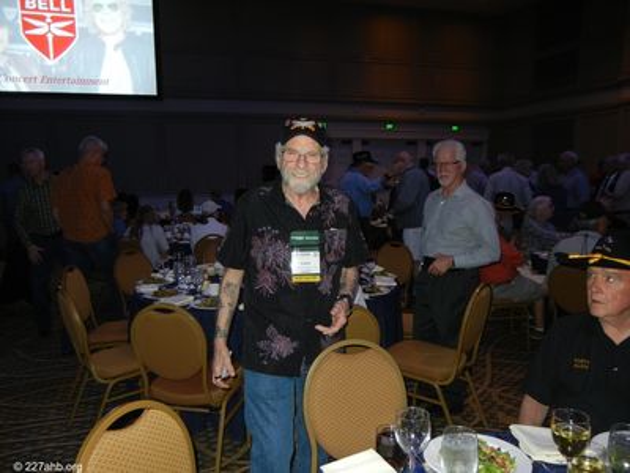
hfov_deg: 60.0
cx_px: 315
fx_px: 546
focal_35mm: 30
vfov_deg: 46.8
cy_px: 236
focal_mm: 5.4
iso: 200
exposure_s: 1/30
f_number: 3.5
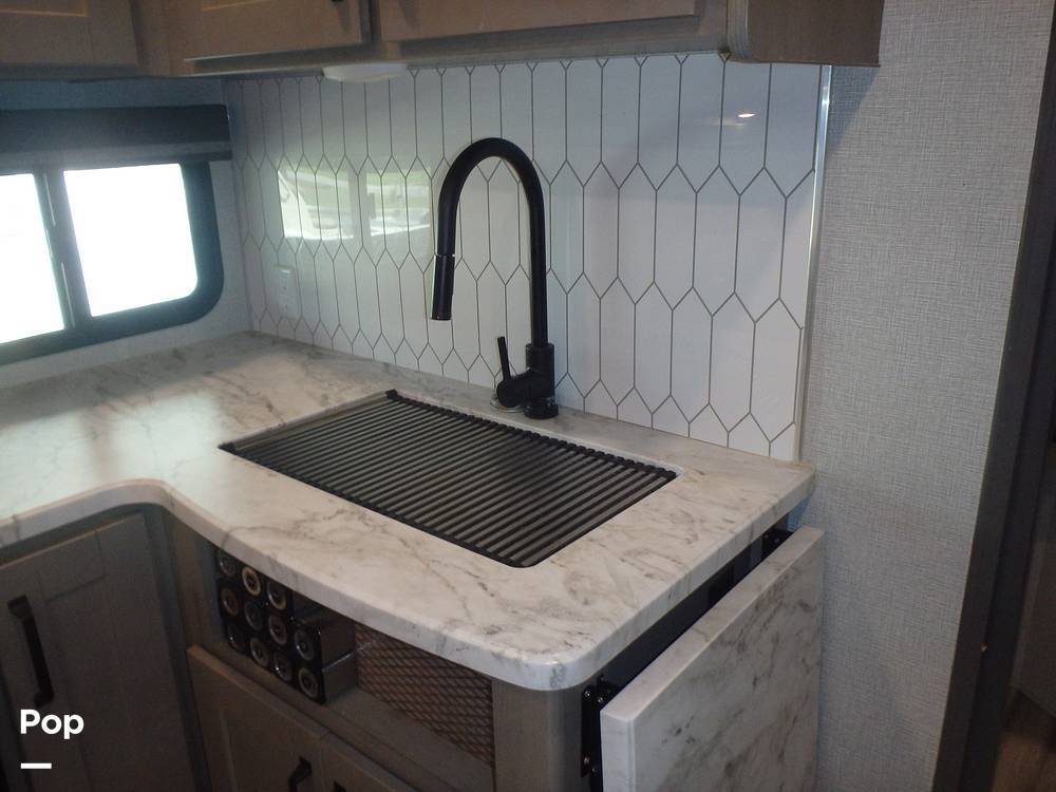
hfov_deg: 63.4
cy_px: 396
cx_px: 528
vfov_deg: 49.7
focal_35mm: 28
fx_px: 854
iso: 400
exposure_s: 1/30
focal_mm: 5
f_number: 3.9
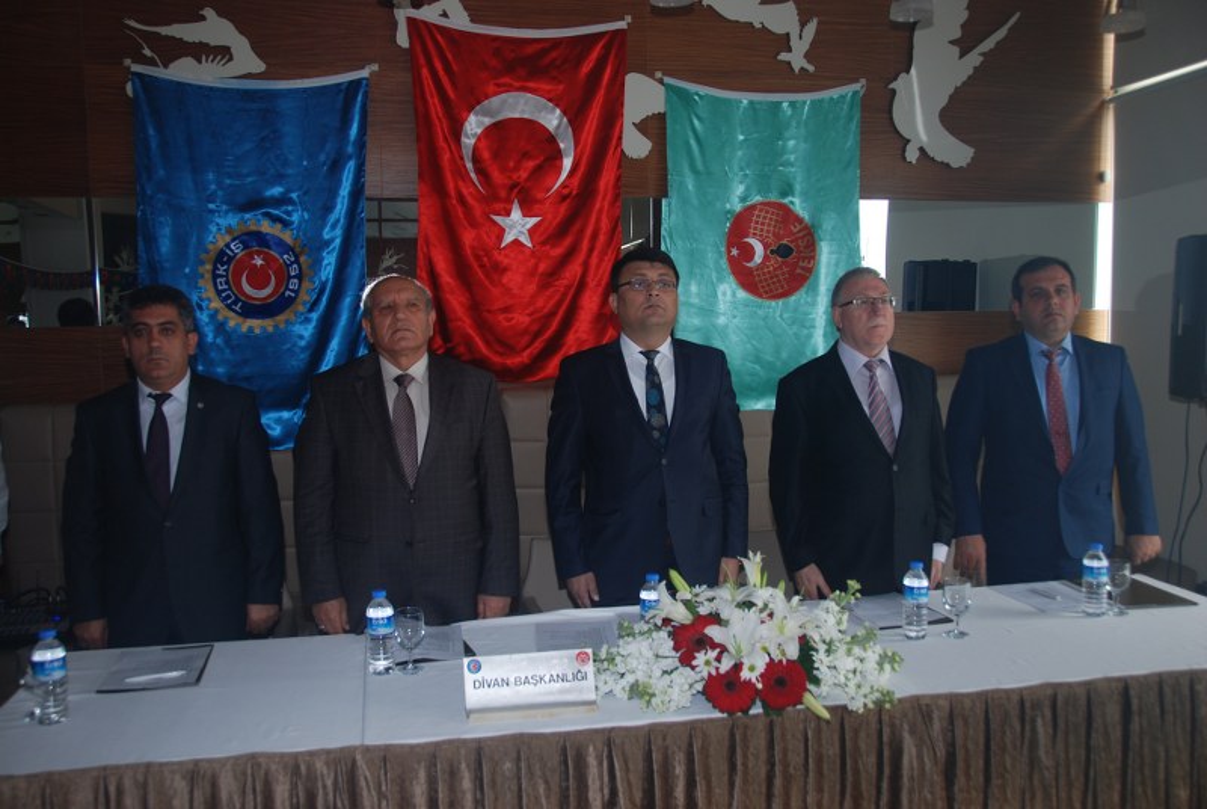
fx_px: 1007
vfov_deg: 43.7
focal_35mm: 30
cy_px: 404
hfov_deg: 61.9
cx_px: 604
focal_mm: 20
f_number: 4
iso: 200
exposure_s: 1/60
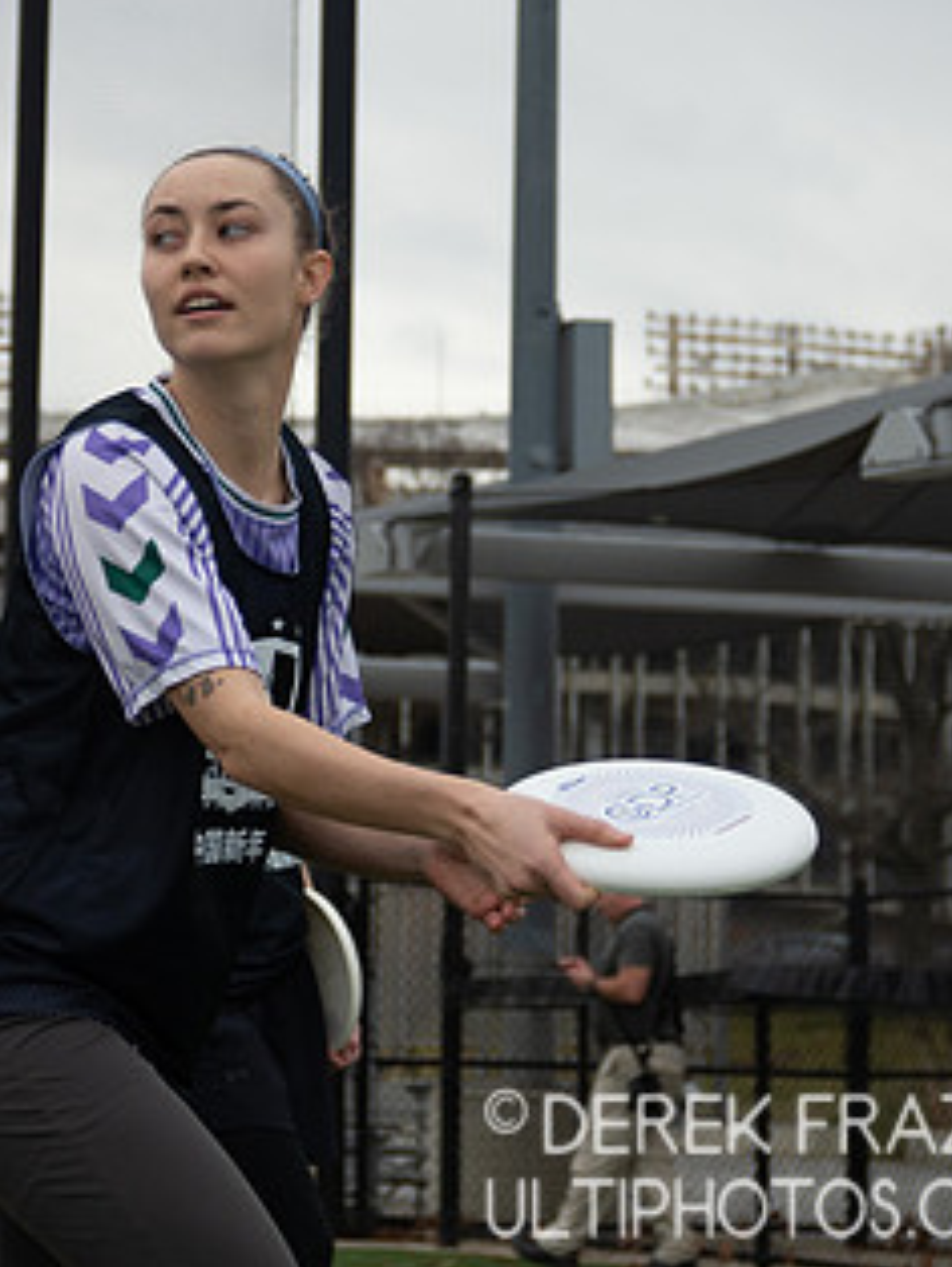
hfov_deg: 10.5
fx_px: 5163
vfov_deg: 14.0
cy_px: 488
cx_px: 57
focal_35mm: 141
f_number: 4.5
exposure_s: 1/1250
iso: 560
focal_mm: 58
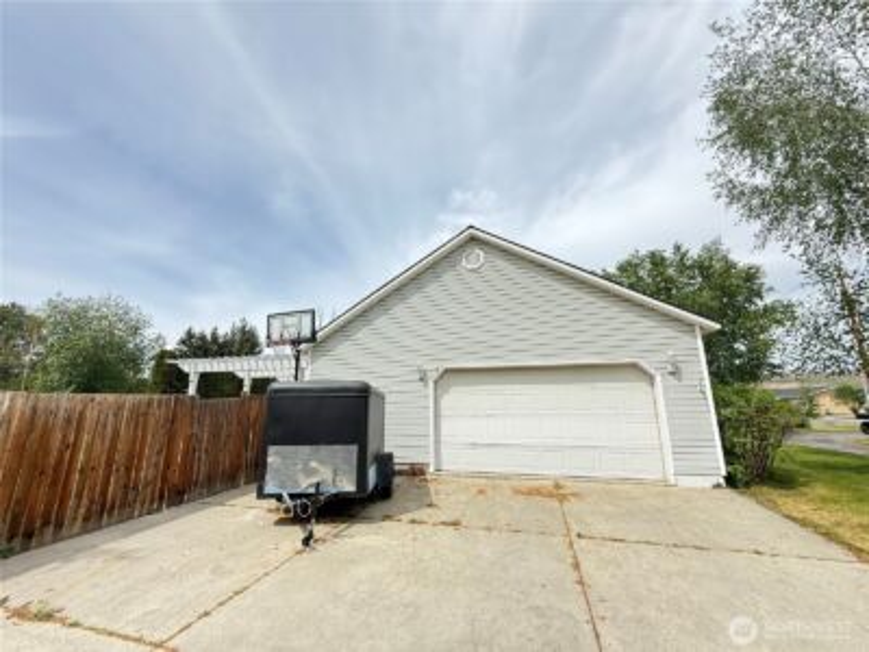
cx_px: 434
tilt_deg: +13.5
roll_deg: -0.4
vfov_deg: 85.7
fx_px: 351
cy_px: 326
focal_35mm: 14
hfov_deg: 102.1
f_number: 2.2
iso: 50
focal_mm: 2.22
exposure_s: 1/590
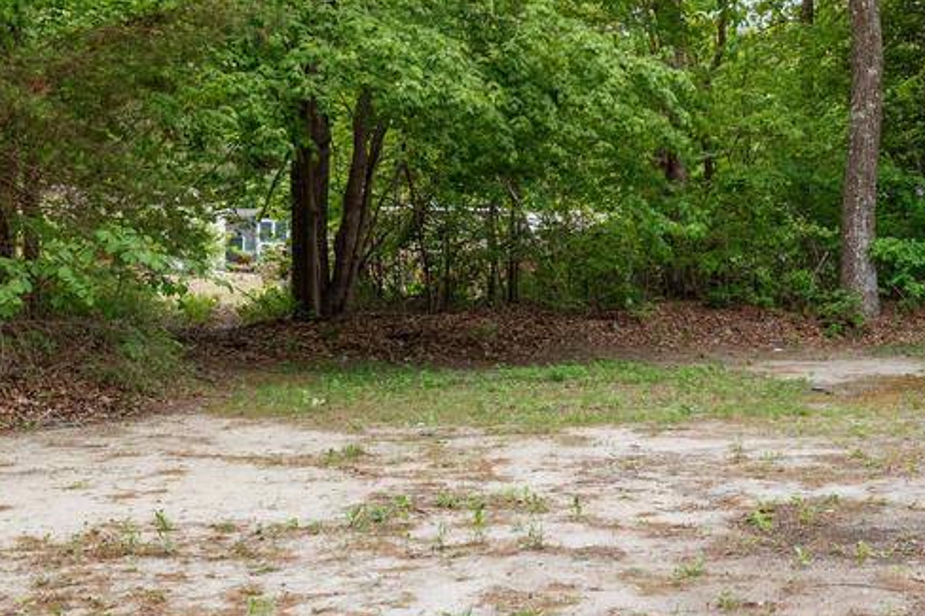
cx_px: 862
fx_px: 1618
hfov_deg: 30.3
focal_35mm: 63
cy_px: 220
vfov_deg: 21.5
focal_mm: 30
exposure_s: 1/180
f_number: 6.7
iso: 400
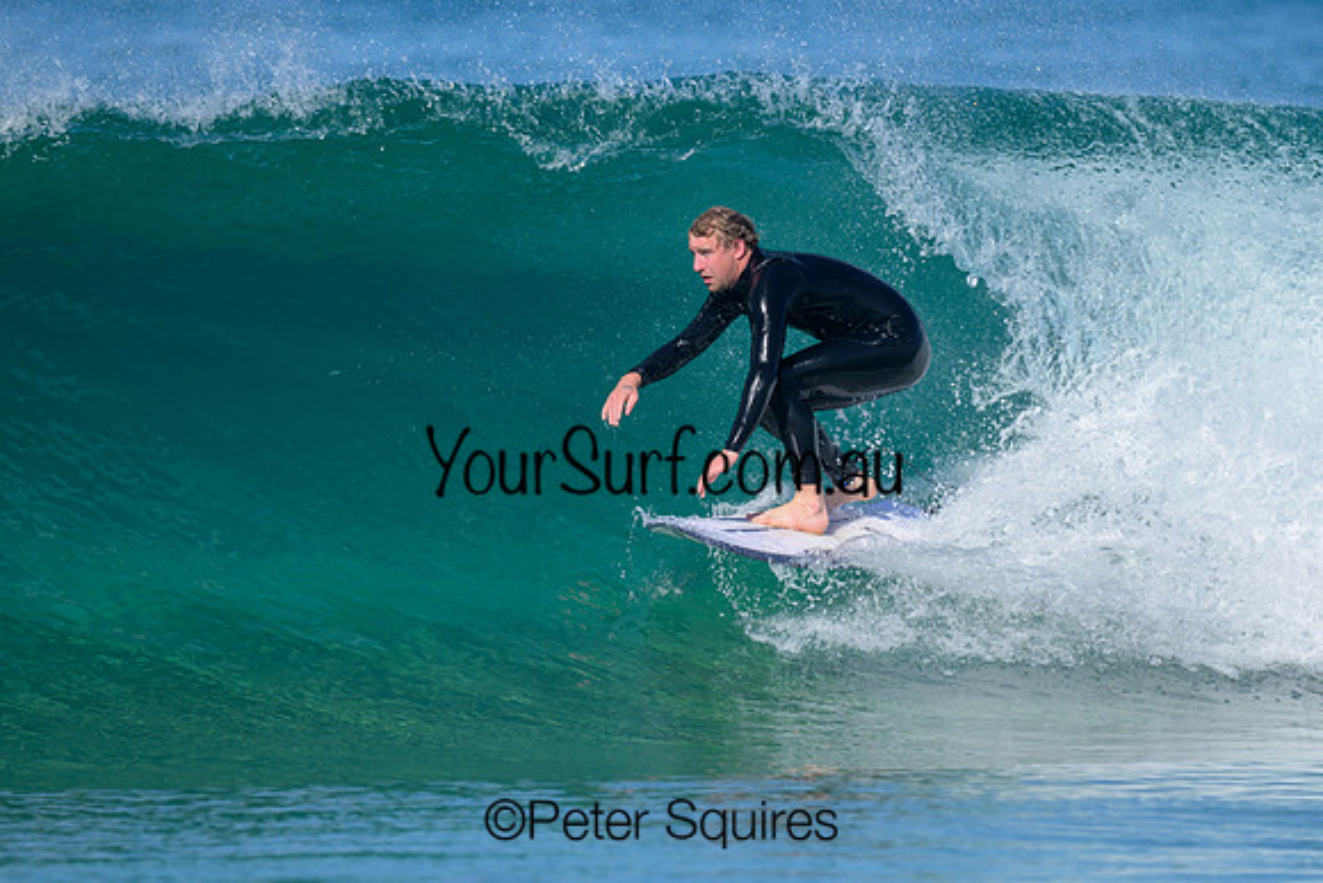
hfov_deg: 1.9
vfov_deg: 1.2
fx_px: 40462
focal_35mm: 1101
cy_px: 573
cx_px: 910
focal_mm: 800
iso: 160
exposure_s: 1/2000
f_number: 6.3
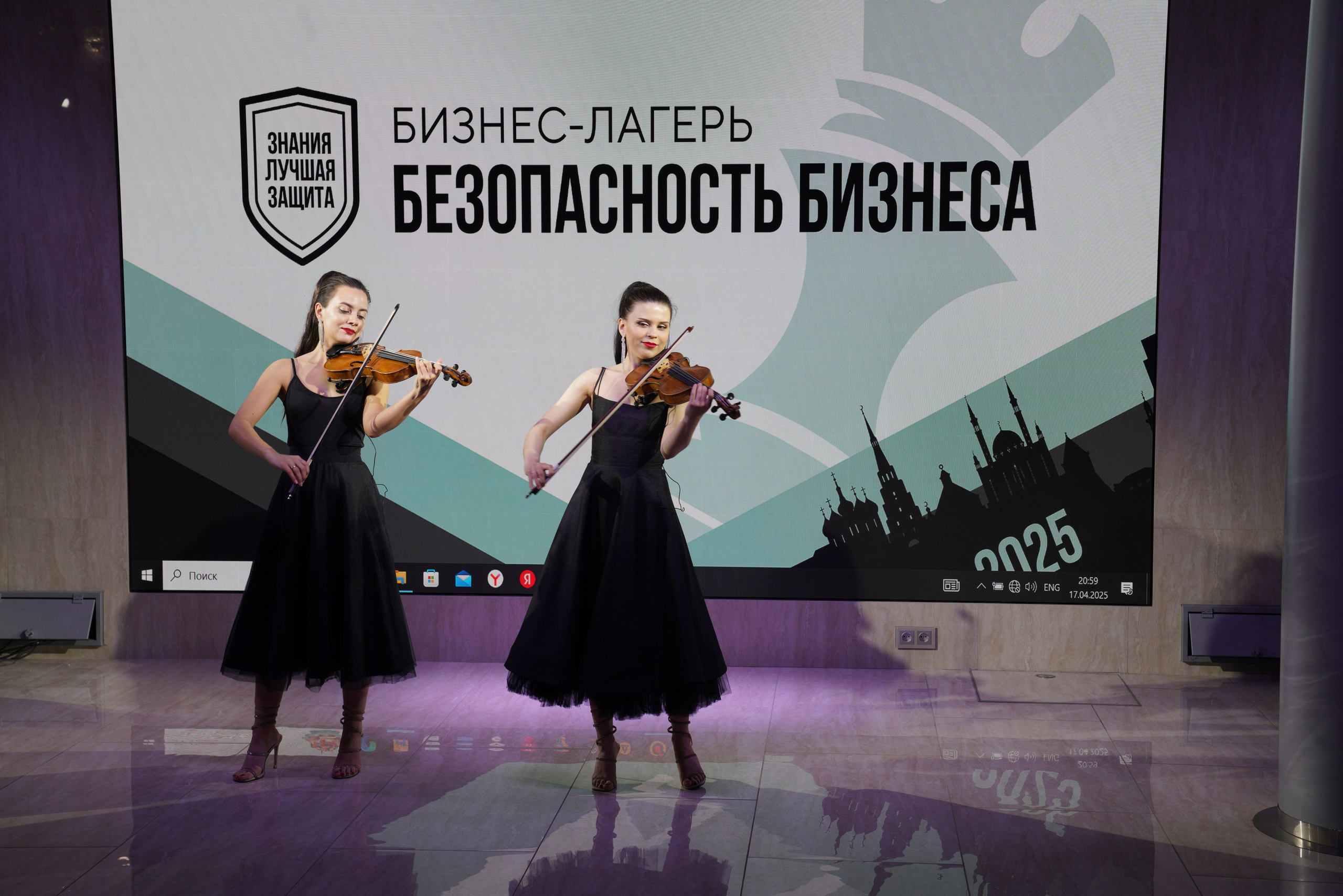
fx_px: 1978
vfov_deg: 25.5
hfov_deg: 37.5
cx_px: 672
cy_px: 448
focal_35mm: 53
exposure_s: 1/125
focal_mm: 53
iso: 250
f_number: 6.3
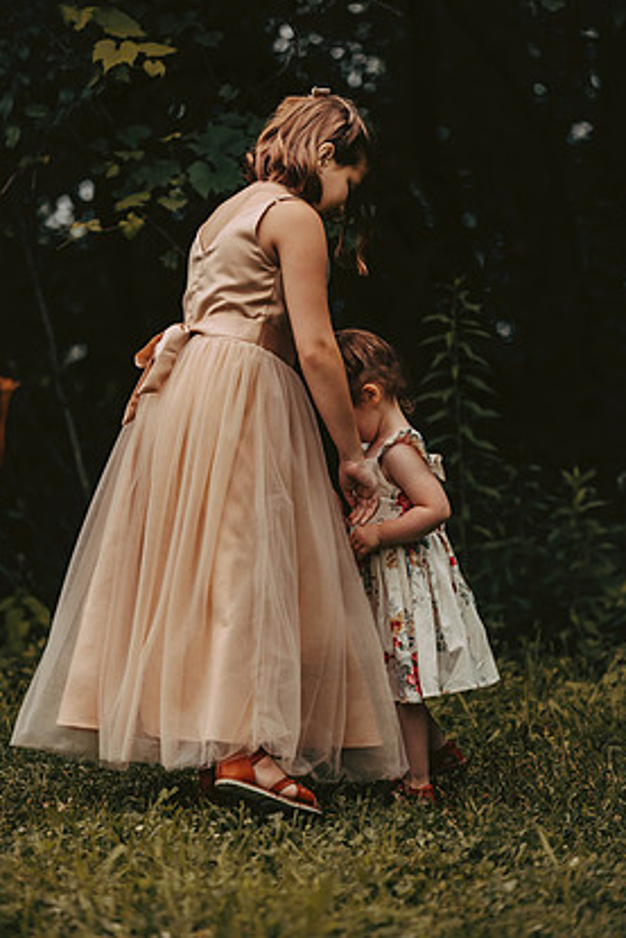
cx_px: 305
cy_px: 461
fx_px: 3674
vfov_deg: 14.5
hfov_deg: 9.7
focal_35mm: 141
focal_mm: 130
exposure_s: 1/3200
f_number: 2.8
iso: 640
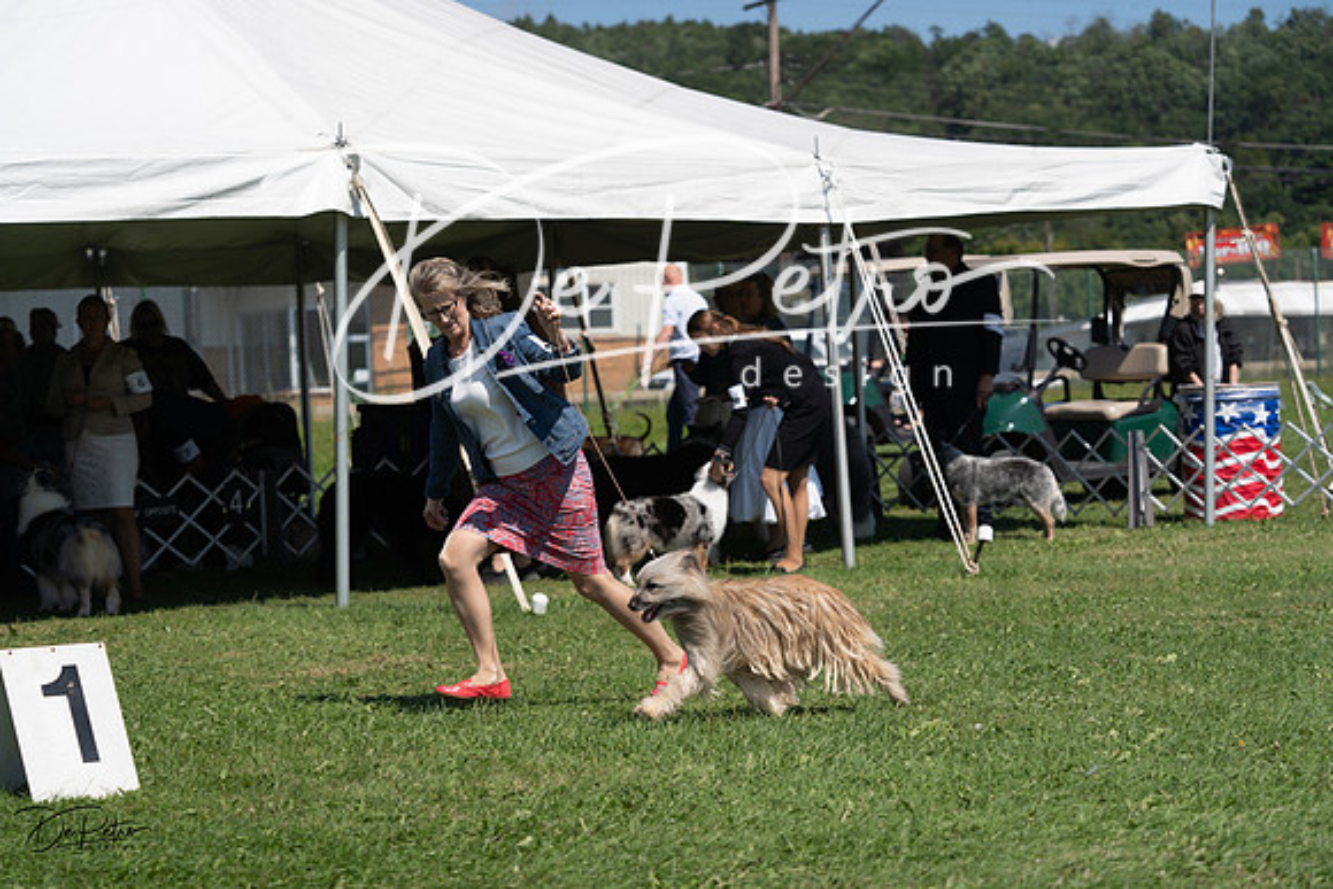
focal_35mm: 96
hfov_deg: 21.2
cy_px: 444
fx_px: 3555
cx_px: 666
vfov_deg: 14.3
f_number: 5
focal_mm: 96
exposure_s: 1/800
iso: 100
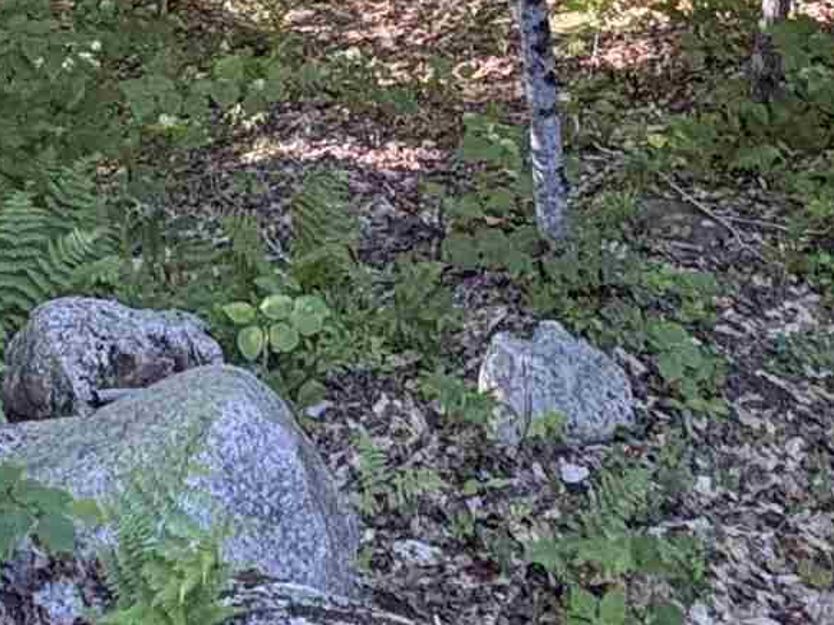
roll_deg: -0.1
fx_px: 1783
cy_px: -380
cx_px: 142
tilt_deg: -12.0
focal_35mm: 74
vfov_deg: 17.4
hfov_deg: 25.8
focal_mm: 2.22
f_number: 2.2
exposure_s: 1/60
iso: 320
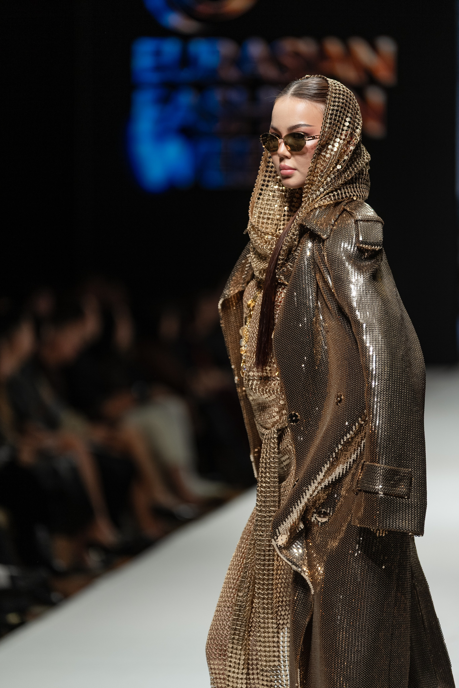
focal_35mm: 200
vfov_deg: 10.3
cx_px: 230
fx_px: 3825
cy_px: 344
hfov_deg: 6.9
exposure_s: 1/500
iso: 200
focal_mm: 200
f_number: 2.8
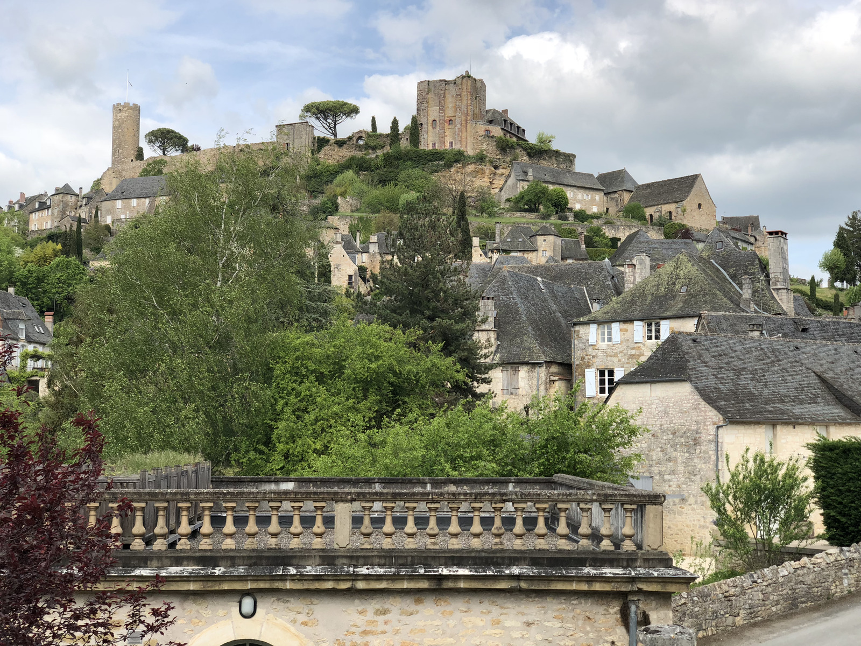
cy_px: 323
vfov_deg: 28.0
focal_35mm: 52
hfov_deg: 36.8
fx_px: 1293
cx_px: 430
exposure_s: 1/750
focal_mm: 6
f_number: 2.4
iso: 16
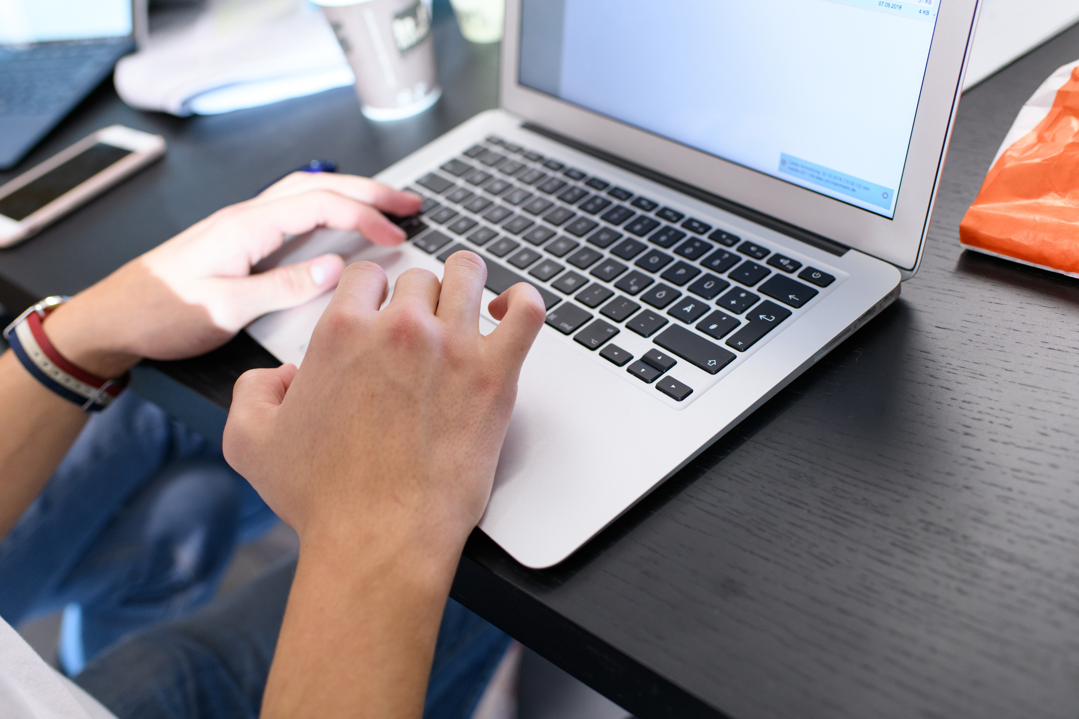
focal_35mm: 35
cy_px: 360
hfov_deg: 54.4
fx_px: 1049
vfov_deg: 37.9
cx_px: 540
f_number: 2.8
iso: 1600
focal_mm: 35
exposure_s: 1/125
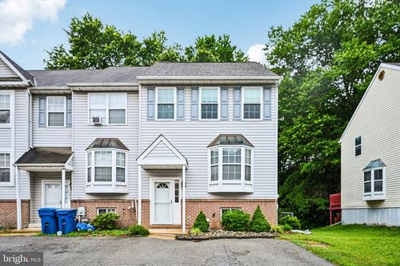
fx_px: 267
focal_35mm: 24
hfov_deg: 73.8
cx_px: 200
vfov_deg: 53.1
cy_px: 133
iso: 800
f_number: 8
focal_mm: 24
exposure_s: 1/500
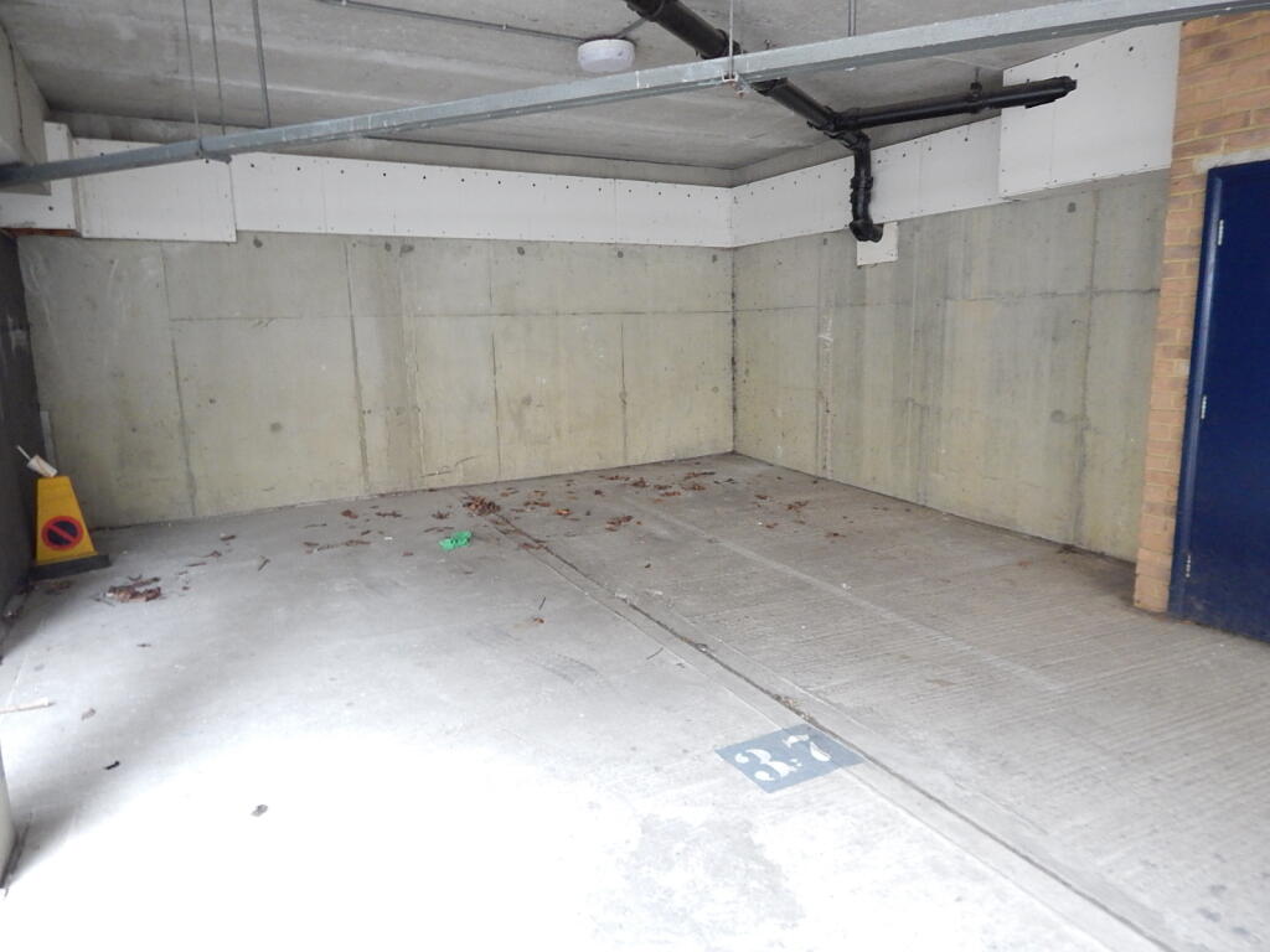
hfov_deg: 73.9
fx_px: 844
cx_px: 635
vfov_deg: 58.9
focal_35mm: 23
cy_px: 476
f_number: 3
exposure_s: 1/30
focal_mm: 4
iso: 400
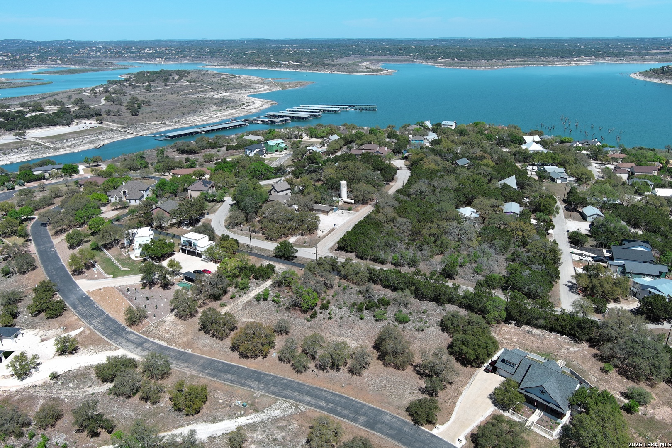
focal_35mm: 29
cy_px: 224
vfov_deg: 45.0
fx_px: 541
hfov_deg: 63.7
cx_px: 336
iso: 100
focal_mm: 10.57
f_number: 2.8
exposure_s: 1/1511
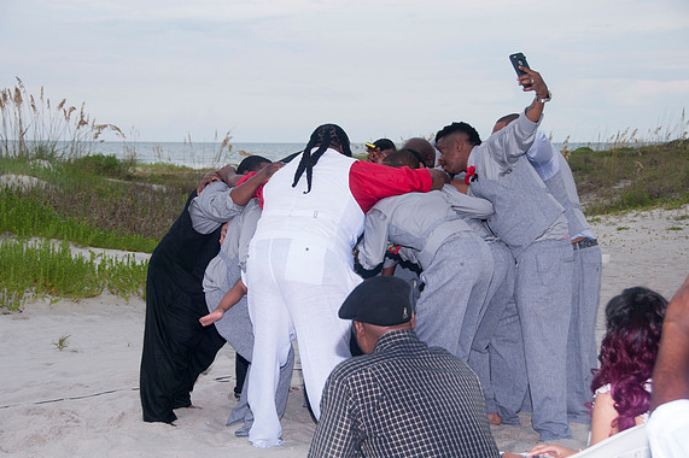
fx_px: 1282
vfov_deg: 20.3
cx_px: 341
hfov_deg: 30.1
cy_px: 227
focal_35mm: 67
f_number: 5.6
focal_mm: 44
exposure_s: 1/200
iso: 200
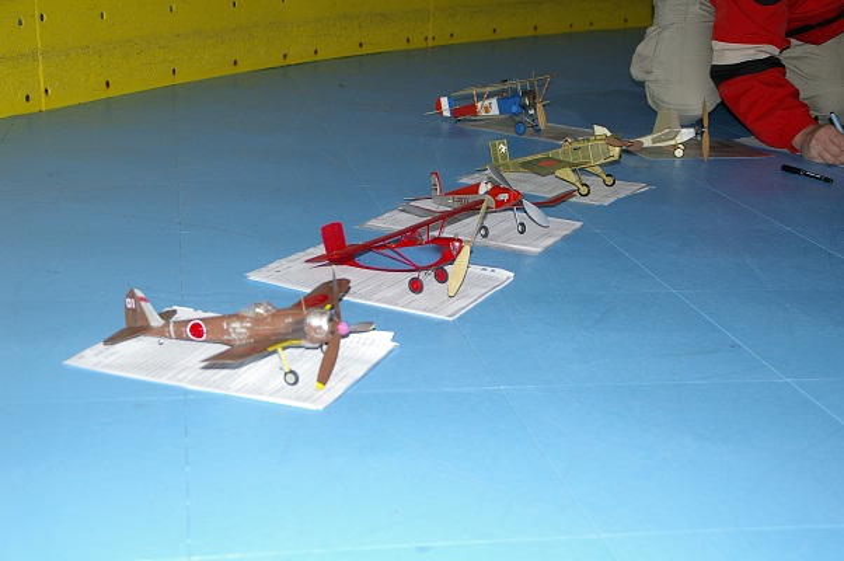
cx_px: 422
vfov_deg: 27.2
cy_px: 280
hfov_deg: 40.0
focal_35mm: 50
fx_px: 1159
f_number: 4.5
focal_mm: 33
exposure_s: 1/45
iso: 400
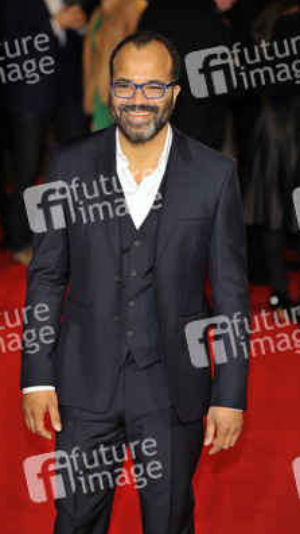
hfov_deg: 8.5
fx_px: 2021
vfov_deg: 15.0
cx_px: 133
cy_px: 268
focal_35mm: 143
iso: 1000
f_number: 4
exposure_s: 1/250
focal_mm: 135
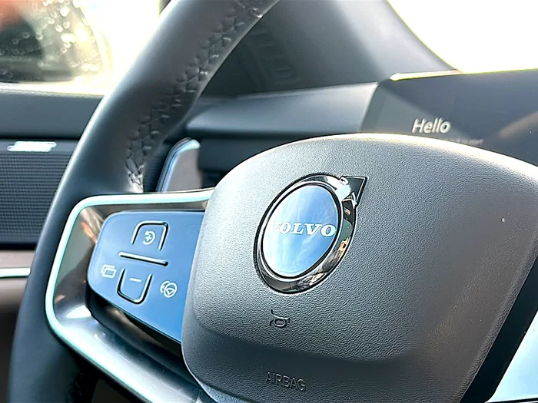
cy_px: 202
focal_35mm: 47
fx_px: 730
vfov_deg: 30.9
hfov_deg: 40.4
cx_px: 269
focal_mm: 6.86
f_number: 1.78
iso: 100
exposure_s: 1/305
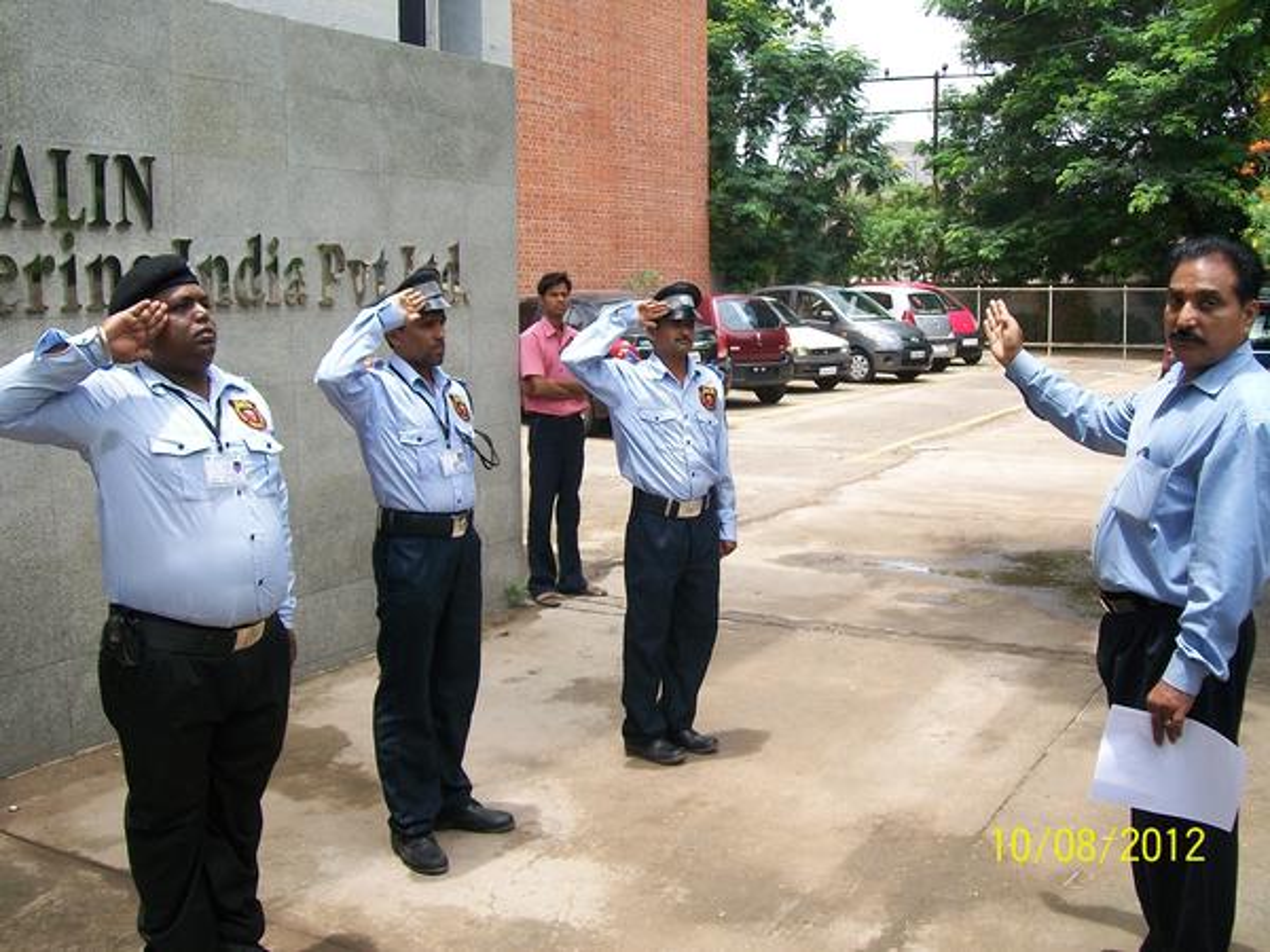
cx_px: 635
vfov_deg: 39.7
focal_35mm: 36
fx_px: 1321
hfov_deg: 51.4
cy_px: 476
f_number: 2.7
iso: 80
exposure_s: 1/500
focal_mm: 6
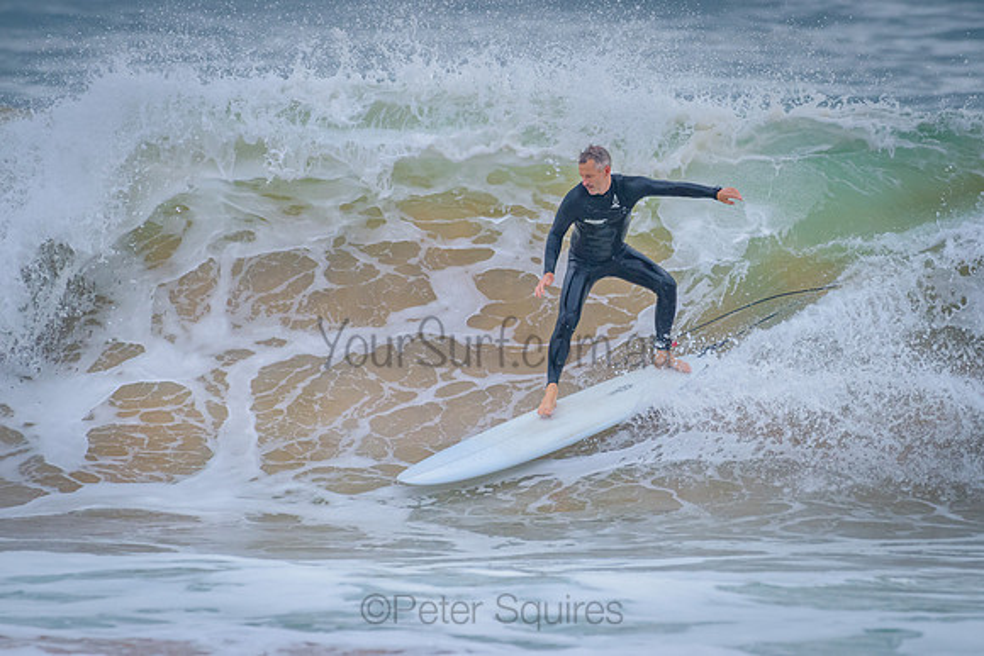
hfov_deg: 3.4
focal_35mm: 613
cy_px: 296
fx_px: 16756
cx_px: 554
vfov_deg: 2.2
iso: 1250
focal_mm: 500
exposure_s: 1/2000
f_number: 5.6
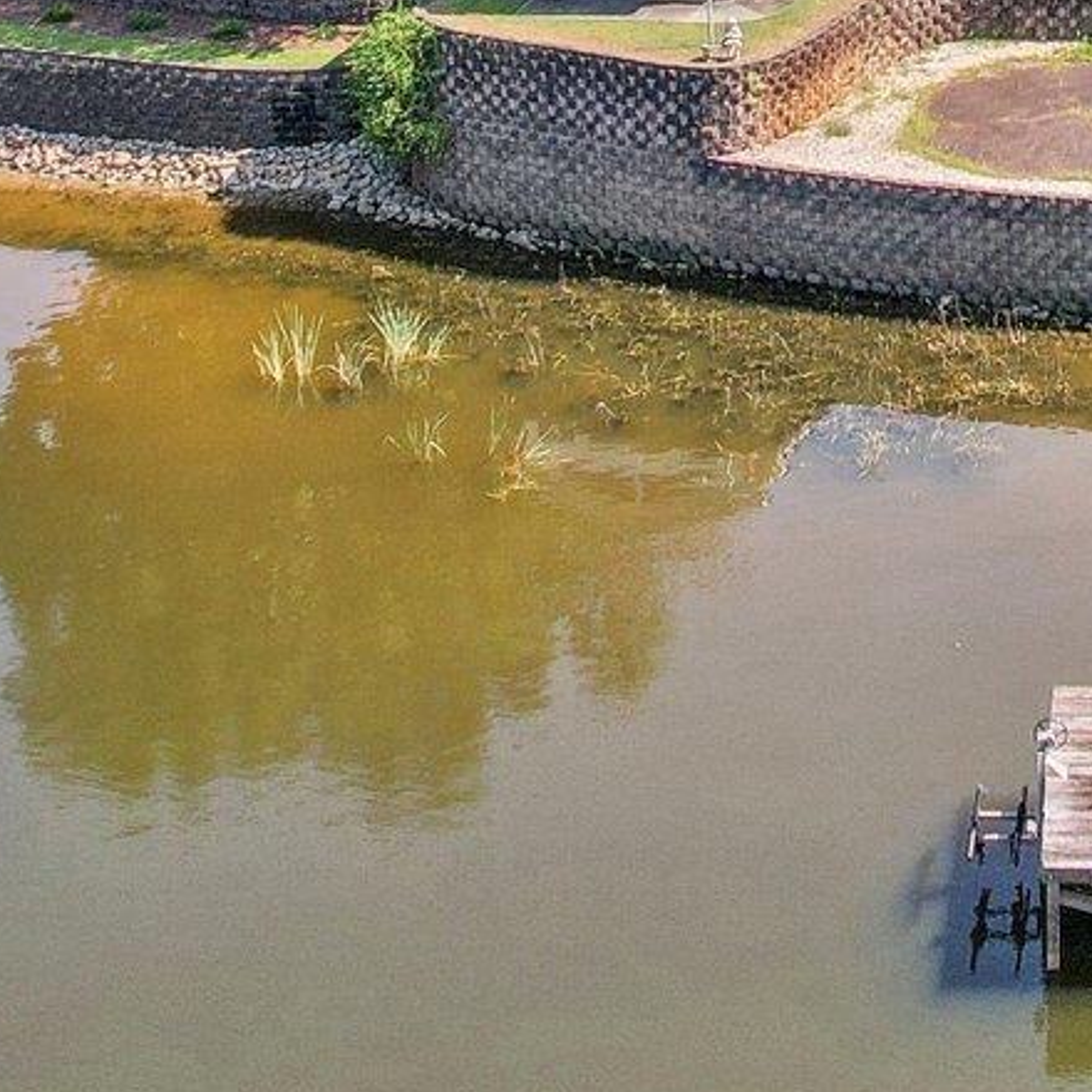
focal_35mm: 87
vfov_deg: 18.3
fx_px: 3105
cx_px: 1112
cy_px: -421
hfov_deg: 19.3
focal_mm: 8.4
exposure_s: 1/1250
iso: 100
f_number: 2.8
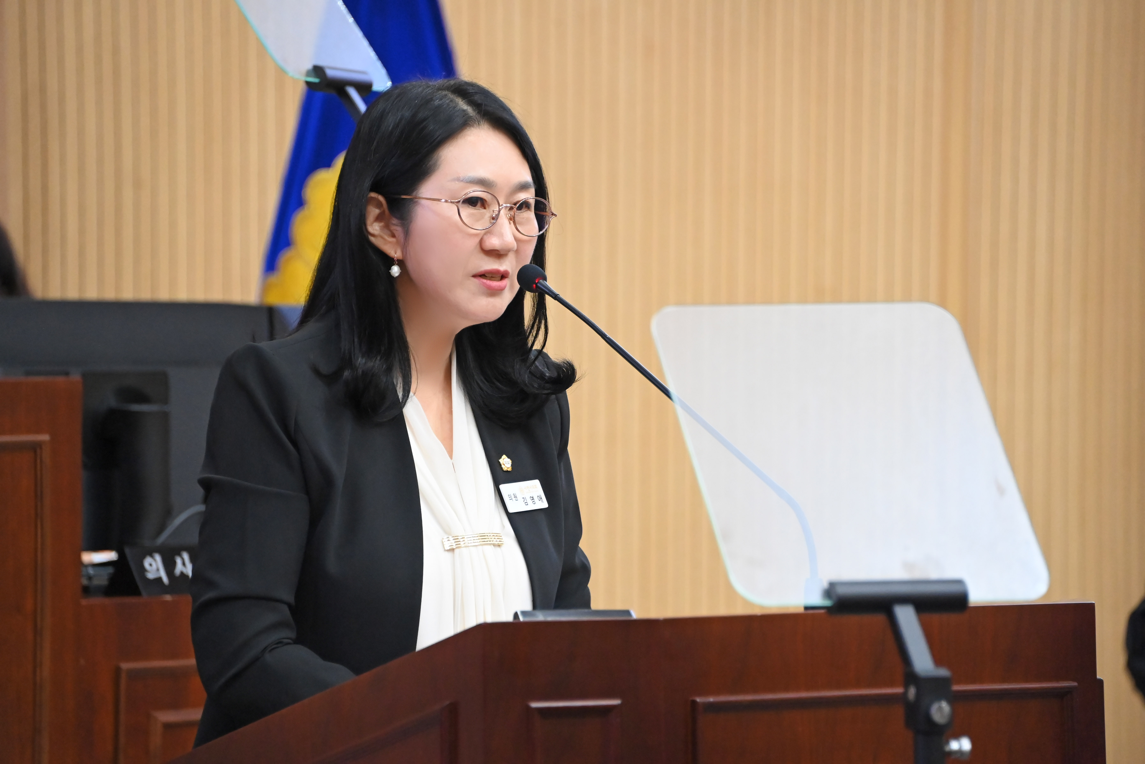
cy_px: 382
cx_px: 572
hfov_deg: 8.2
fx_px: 7951
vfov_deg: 5.5
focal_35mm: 250
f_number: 5.6
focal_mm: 250
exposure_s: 1/200
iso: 8000
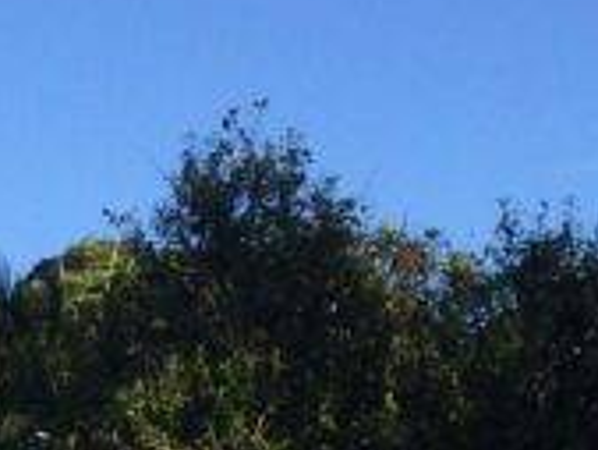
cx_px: -637
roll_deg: +0.1
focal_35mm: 176
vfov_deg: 8.0
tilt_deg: -3.2
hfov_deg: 10.3
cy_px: 964
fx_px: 3043
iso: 32
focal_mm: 4.15
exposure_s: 1/1244
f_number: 2.2
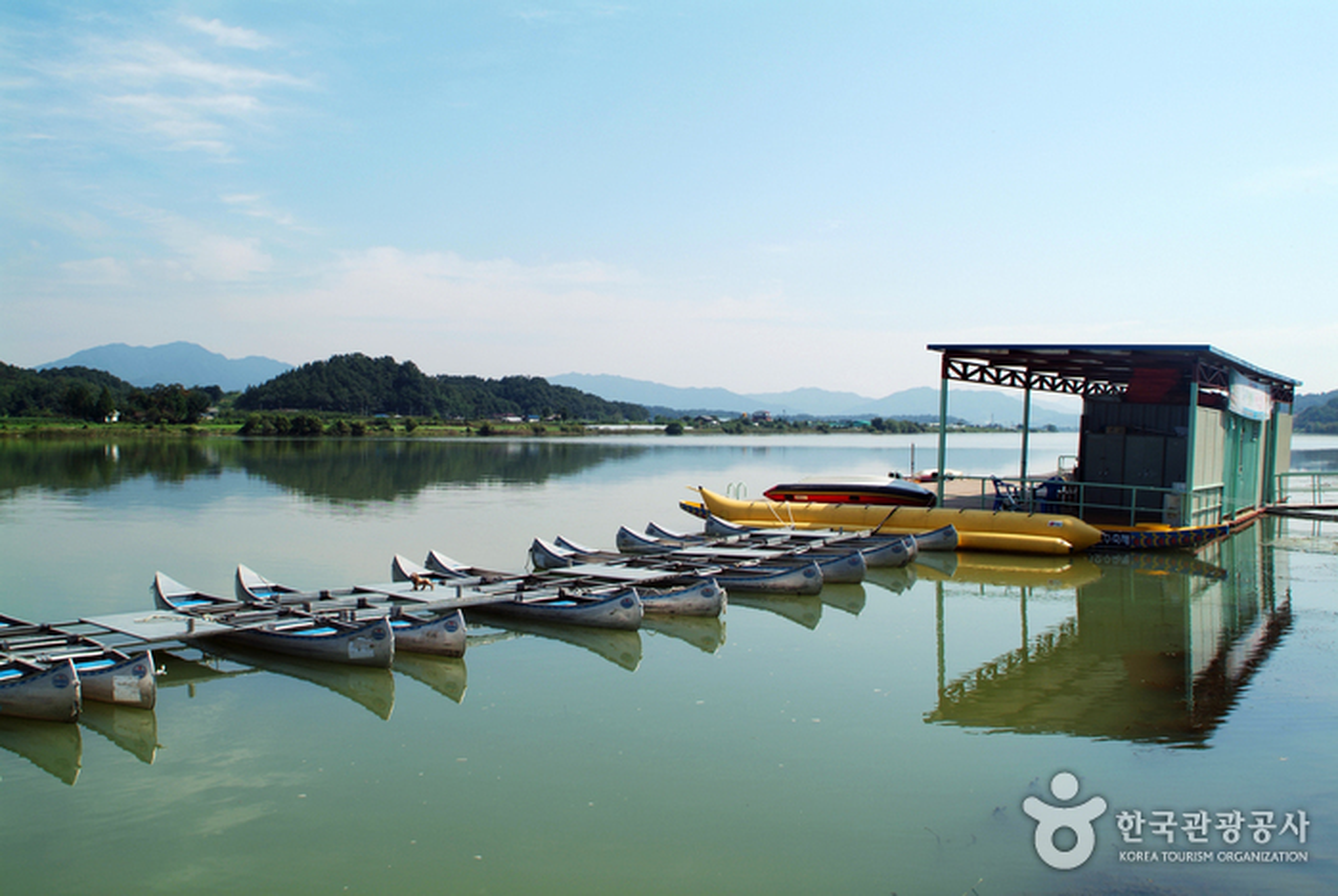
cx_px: 669
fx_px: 1116
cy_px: 448
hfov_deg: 61.9
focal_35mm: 30
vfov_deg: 43.7
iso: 100
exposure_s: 1/180
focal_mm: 20
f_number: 9.5
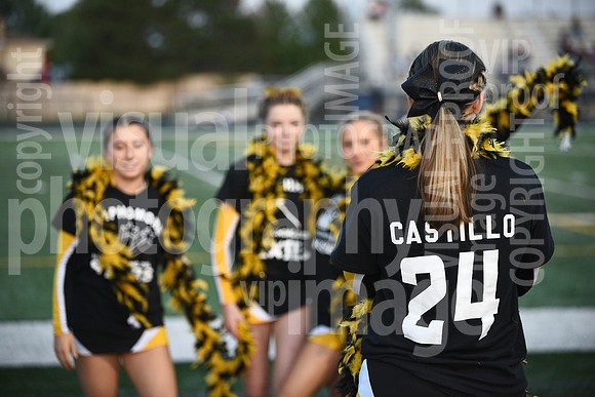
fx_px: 1851
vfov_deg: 12.2
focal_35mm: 112
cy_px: 198
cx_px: 298
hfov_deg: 18.3
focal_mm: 112
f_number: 2.8
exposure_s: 1/800
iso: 1100
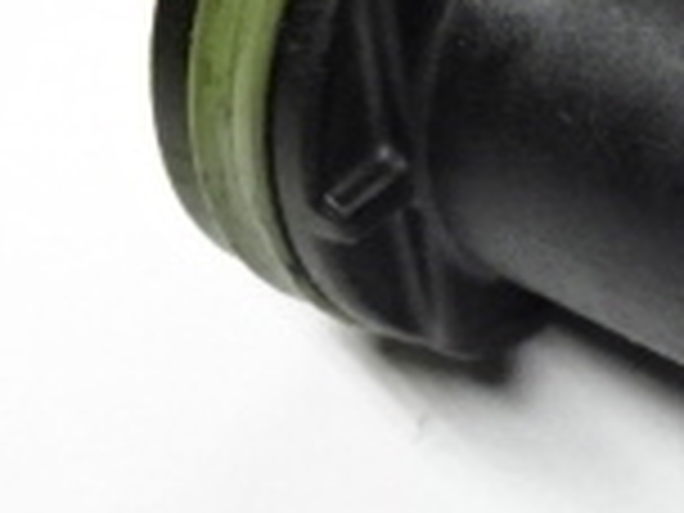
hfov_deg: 7.5
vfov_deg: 5.7
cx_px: 1035
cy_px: 374
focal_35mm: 261
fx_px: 5157
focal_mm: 10.59
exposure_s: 1/50
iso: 800
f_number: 4.5
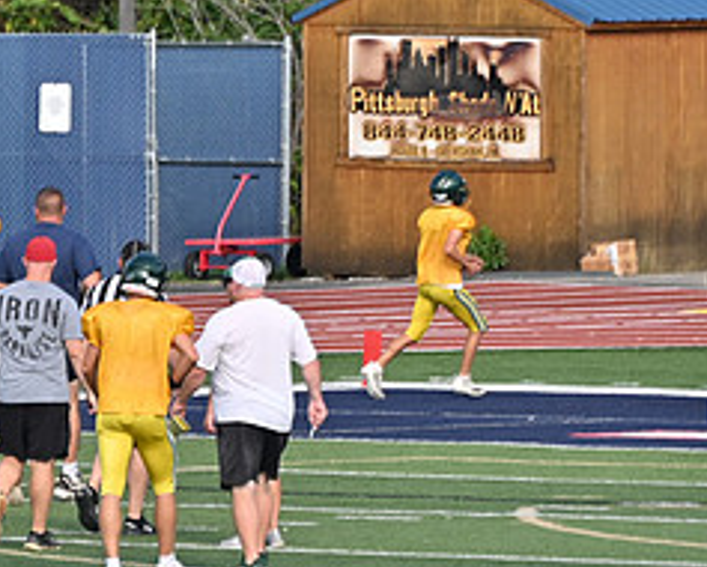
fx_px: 14408
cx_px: 72
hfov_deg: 2.8
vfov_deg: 2.3
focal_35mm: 688
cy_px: 309
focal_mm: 200
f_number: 5.6
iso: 180
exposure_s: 1/640
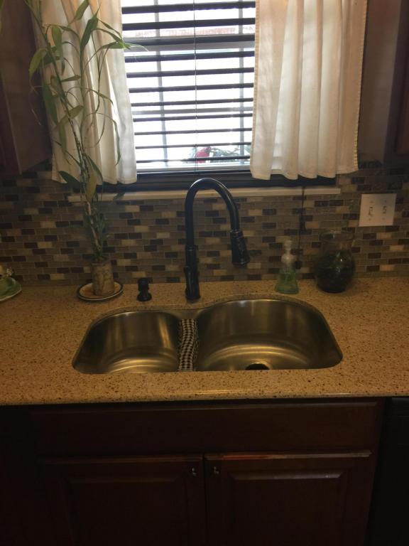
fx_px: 457
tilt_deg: -24.3
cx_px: 204
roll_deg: +1.6
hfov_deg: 48.2
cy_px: 273
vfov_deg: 61.7
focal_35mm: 29
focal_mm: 4.15
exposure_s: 1/15
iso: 32
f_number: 2.2
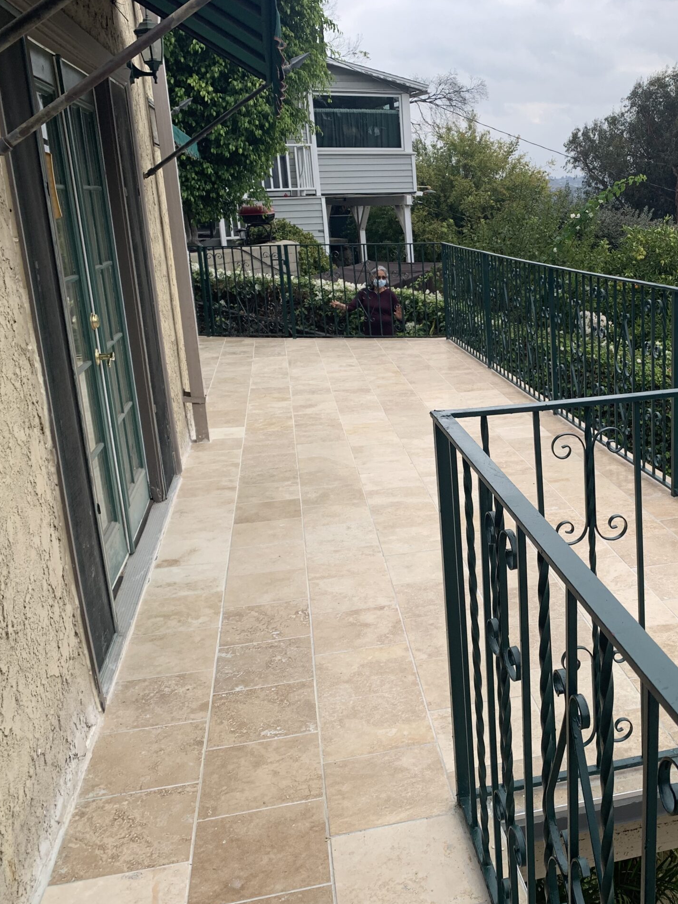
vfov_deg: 52.6
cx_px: 536
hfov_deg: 39.2
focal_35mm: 35
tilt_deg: -17.8
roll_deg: +2.1
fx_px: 914
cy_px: 451
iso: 25
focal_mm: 4.25
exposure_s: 1/1235
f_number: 1.8
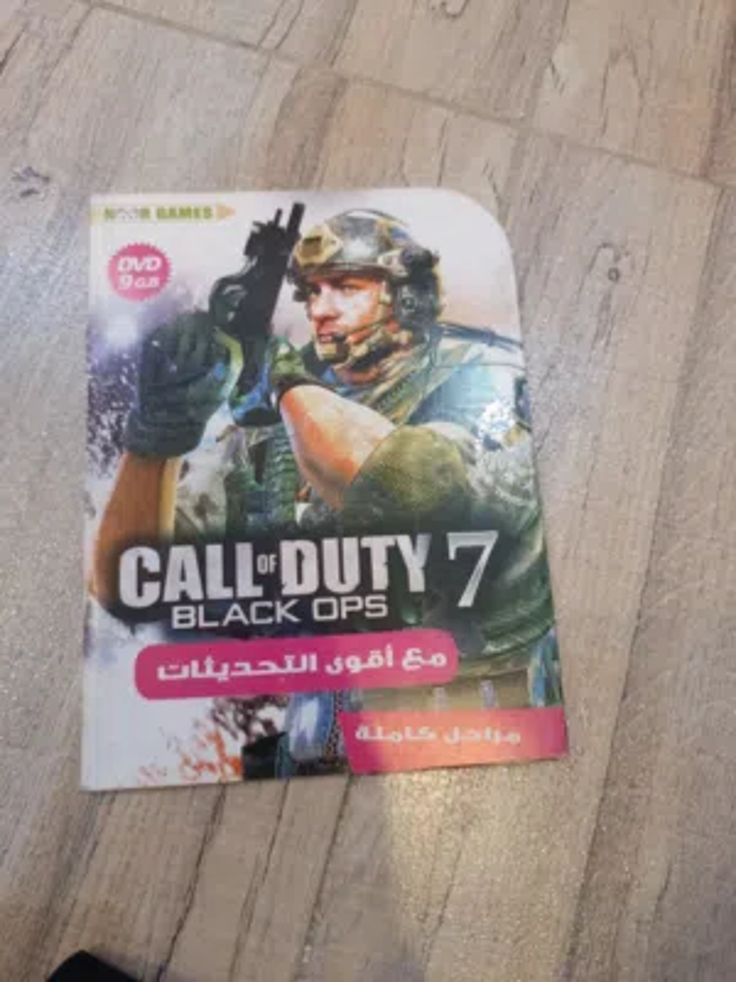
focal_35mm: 24
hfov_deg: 56.8
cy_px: 491
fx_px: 680
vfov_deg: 71.6
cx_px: 368
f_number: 1.7
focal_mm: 5.25
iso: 1016
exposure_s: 1/50
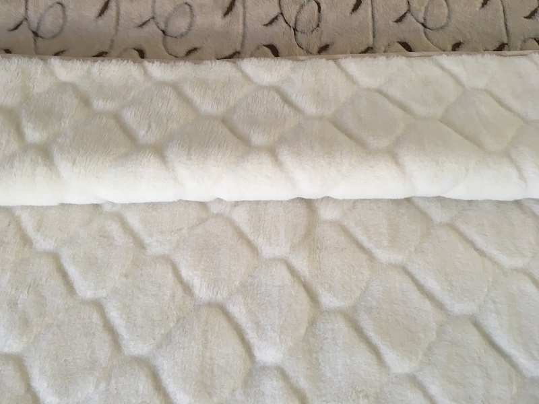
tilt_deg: -61.7
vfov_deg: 48.2
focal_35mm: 29
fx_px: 452
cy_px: 202
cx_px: 270
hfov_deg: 61.7
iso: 64
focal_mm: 4.15
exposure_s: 1/33
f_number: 2.2
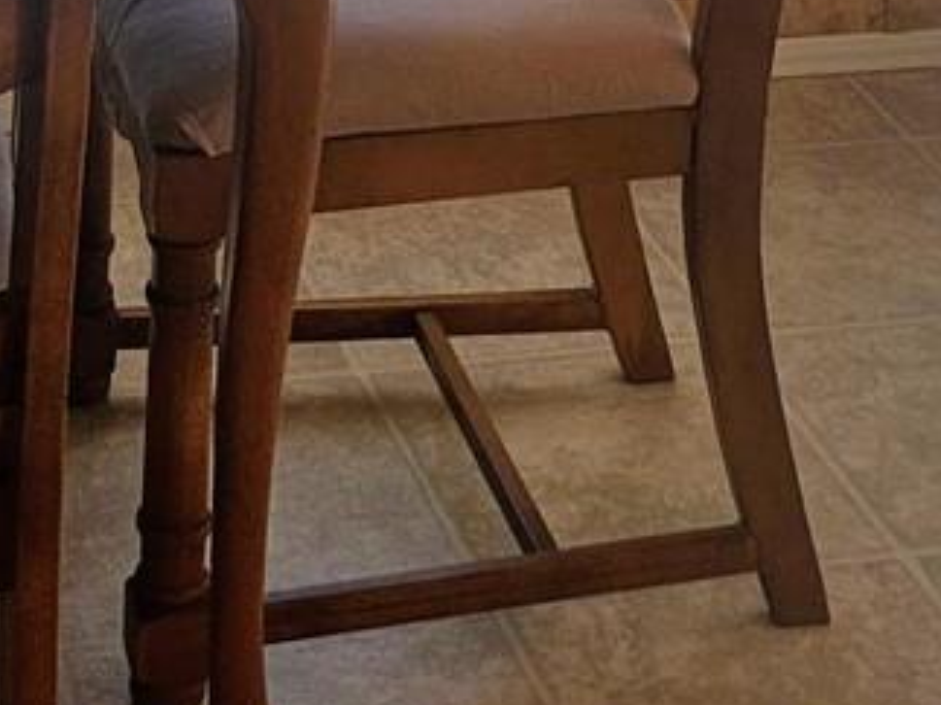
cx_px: 151
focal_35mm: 119
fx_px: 3234
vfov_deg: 11.1
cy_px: -769
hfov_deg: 16.4
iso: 50
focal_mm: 5
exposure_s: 1/411
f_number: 1.8
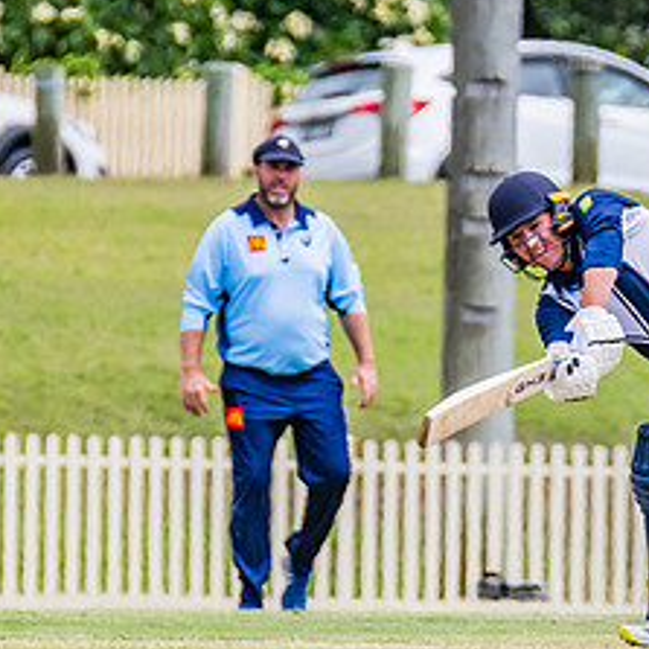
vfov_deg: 1.4
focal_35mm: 1244
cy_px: 322
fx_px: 26387
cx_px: 667
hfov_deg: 1.4
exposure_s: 1/2000
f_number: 9
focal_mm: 460
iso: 800
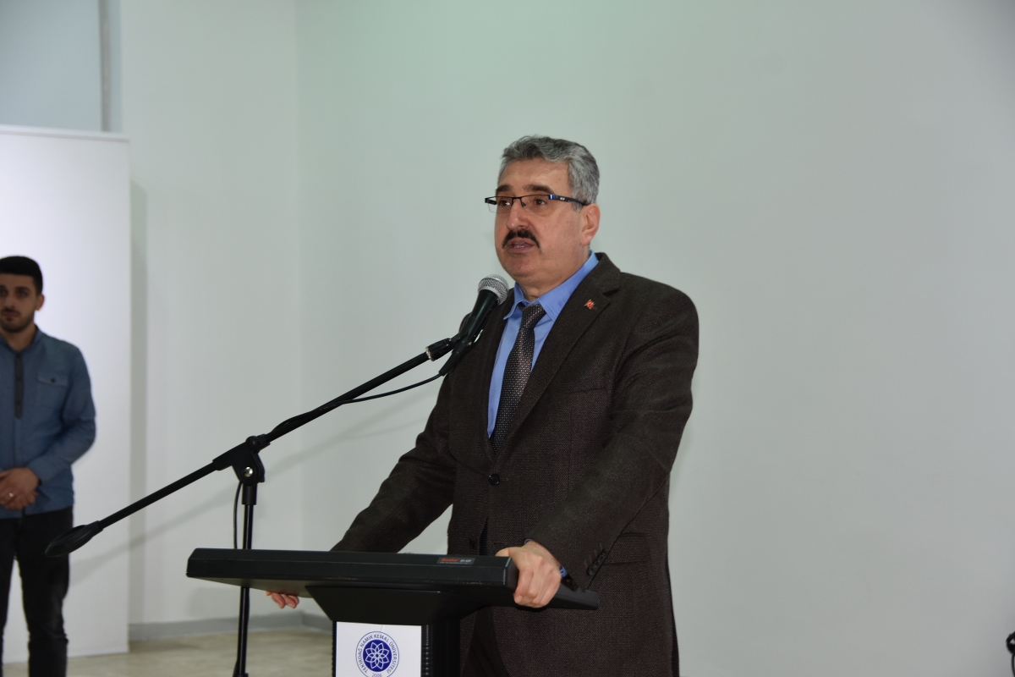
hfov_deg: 22.6
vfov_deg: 15.2
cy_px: 338
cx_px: 508
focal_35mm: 90
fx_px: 2537
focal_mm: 60
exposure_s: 1/80
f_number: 4.8
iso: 400
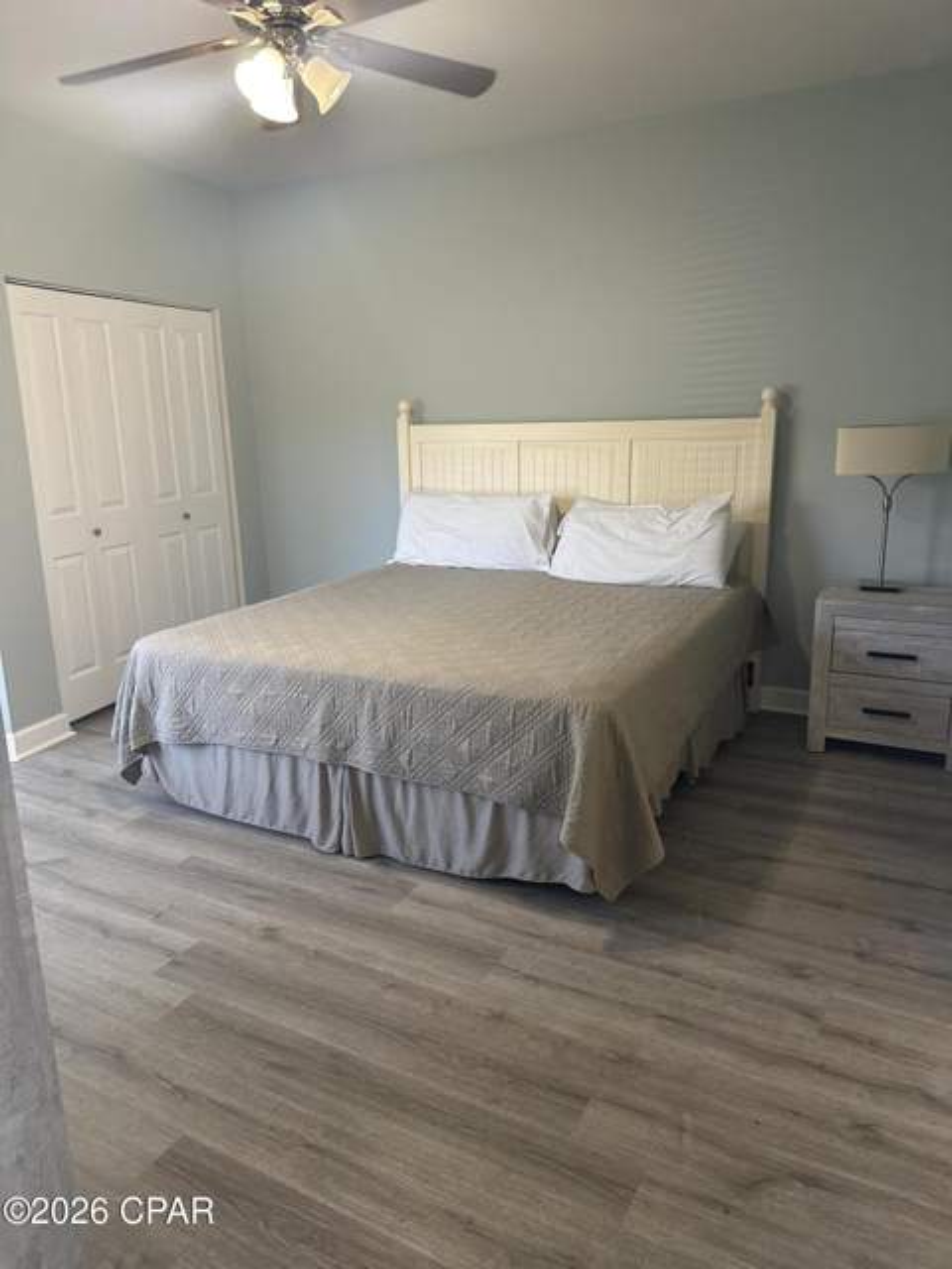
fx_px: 880
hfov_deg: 56.8
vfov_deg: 71.6
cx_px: 476
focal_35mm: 24
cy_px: 634
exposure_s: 1/60
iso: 200
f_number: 1.78
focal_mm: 6.86
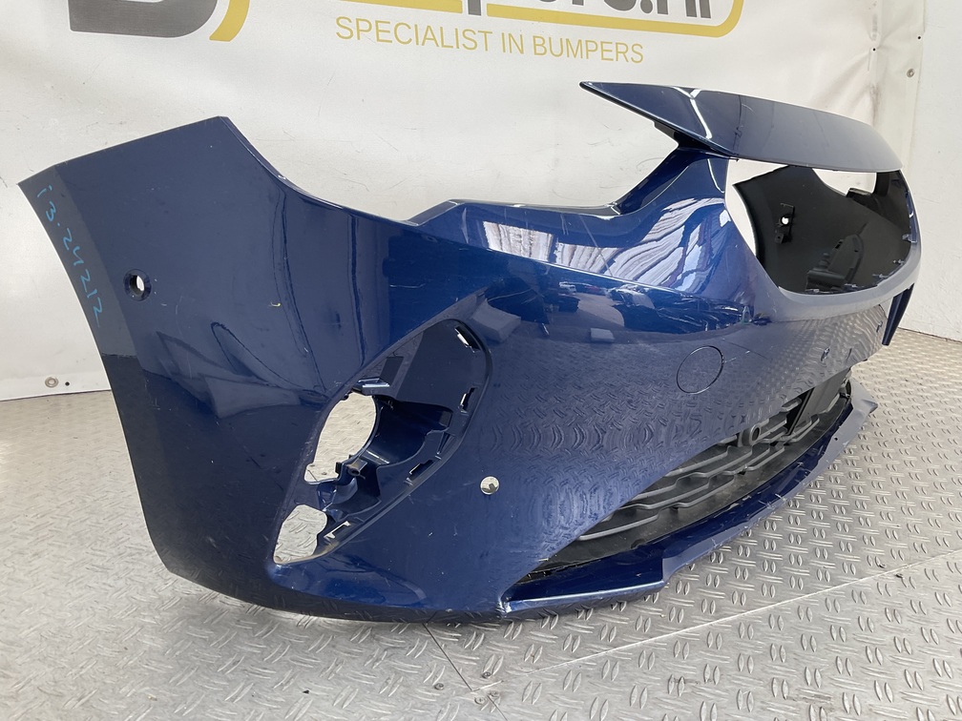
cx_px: 481
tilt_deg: -15.1
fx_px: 806
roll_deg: -3.6
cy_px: 360
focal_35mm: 29
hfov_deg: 61.7
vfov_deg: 48.2
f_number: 1.8
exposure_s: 1/120
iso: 25
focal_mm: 3
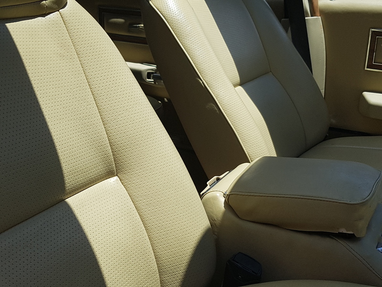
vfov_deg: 53.1
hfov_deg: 67.3
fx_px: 287
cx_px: 191
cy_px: 144
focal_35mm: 26
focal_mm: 4.2
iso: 50
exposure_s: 1/2256
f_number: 1.7
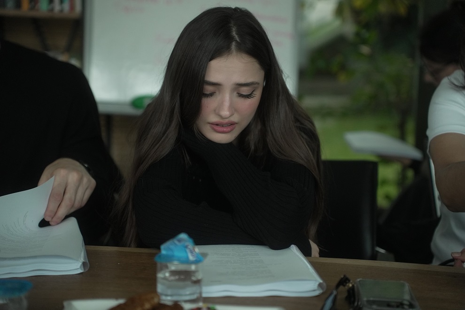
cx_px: 232
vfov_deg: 18.2
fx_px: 969
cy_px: 155
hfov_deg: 27.0
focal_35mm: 75
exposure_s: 1/160
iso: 3200
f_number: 2.8
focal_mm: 75
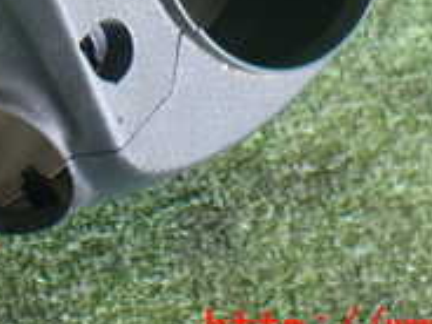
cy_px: -167
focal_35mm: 98
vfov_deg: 14.1
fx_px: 1223
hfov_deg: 19.6
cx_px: 31
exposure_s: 1/100
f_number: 2.3
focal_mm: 5.4
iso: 800
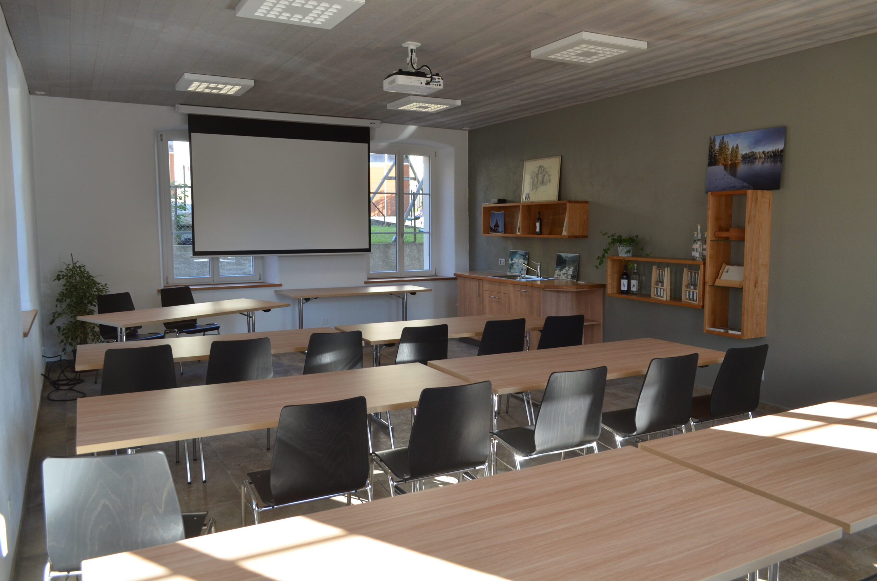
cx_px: 438
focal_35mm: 27
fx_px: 656
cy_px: 290
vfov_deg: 47.7
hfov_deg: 67.5
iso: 400
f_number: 5.6
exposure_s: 1/125
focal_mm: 18
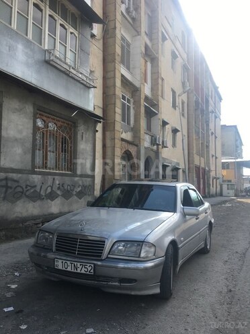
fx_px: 279
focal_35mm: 29
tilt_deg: +5.2
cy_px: 167
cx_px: 125
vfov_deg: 61.7
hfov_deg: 48.2
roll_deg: -0.3
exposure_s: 1/596
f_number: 2.2
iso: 25
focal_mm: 4.15
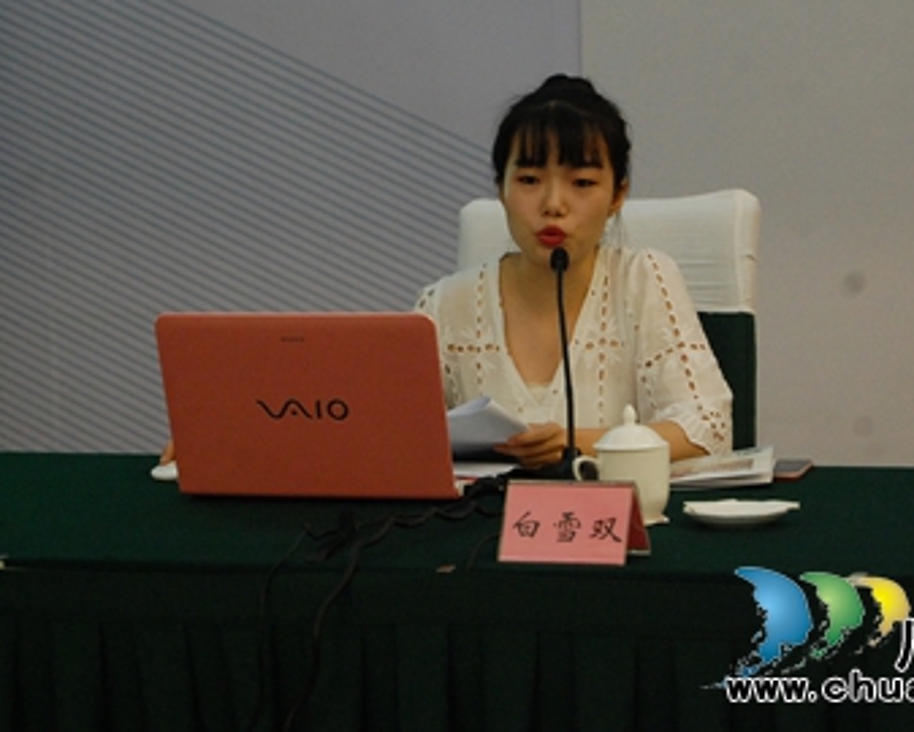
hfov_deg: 16.7
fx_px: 3104
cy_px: 298
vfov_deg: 13.4
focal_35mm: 115
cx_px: 537
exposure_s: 1/30
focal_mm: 55
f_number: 5.6
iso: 1600
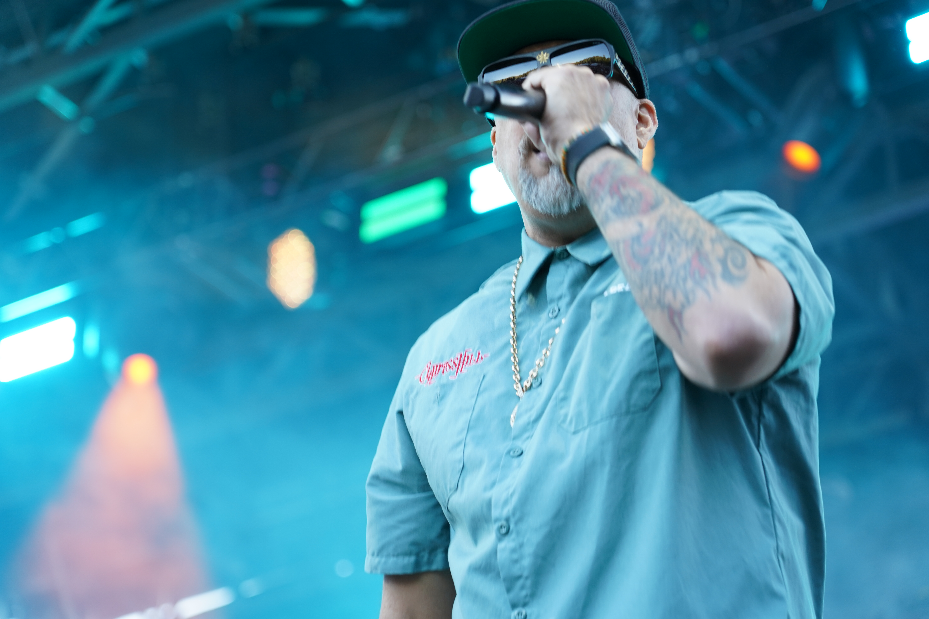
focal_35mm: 105
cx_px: 464
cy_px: 310
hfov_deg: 19.5
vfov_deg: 13.0
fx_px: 2709
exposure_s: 1/125
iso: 500
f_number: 4
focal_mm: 105
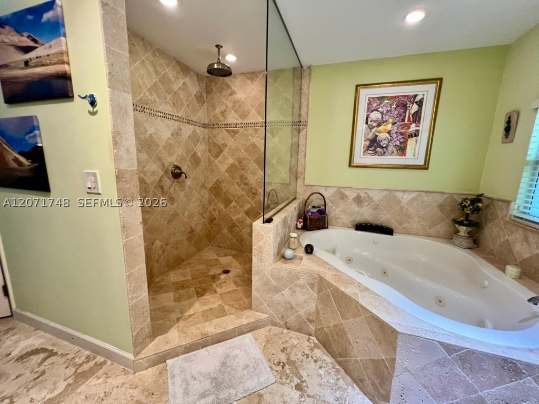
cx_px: 270
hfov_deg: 106.2
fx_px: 202
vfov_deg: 89.9
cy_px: 202
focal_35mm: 13
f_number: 1.8
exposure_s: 1/60
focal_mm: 1.57
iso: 250
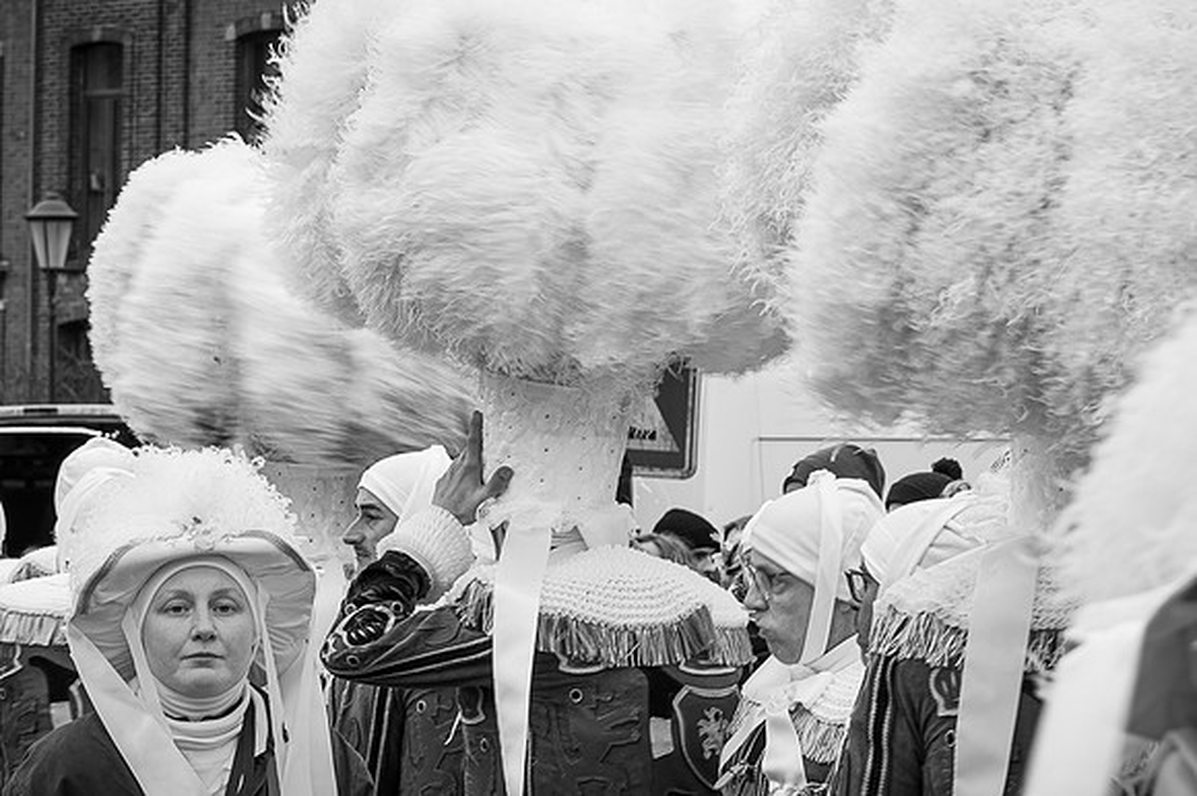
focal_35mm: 143
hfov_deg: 14.4
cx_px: 813
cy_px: 256
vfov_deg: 9.6
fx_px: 4738
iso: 100
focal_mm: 70
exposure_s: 1/50
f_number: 8
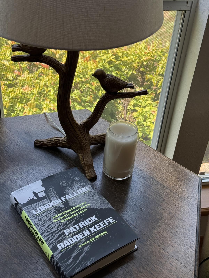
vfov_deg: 39.7
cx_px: 104
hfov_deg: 30.3
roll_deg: -6.6
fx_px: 386
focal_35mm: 48
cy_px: 139
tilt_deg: -38.1
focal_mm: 6.76
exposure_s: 1/331
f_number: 1.78
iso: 64
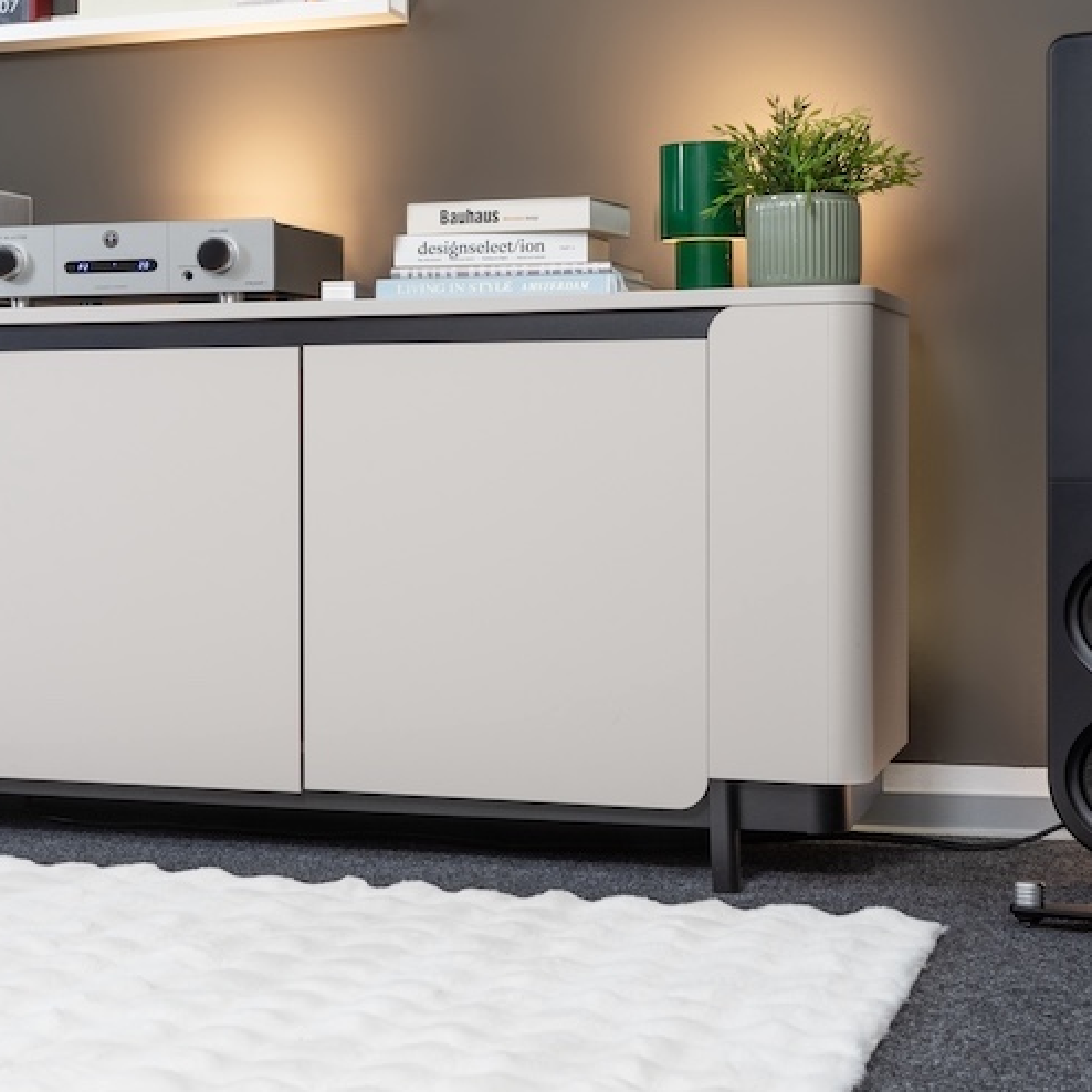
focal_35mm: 67
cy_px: 348
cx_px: 259
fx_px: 2391
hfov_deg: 25.4
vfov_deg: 25.6
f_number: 11
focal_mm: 38
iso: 125
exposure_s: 1/3
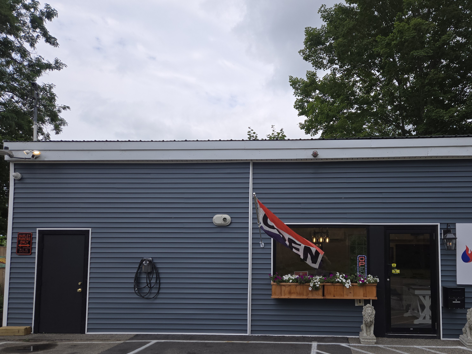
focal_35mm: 31
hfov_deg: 57.7
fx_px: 423
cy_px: 226
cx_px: 292
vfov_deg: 45.0
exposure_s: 1/2088
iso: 25
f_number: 1.8
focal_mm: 5.4
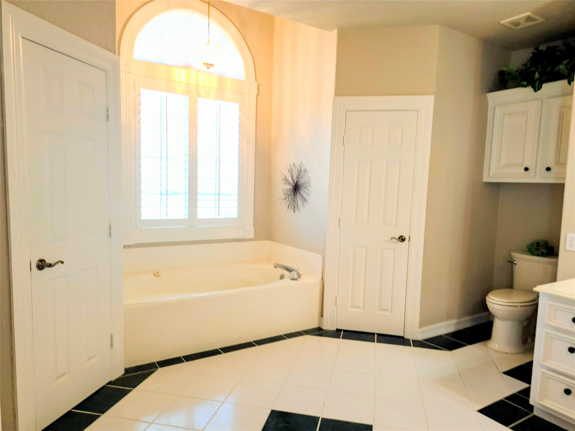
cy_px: 216
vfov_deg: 58.9
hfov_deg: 73.9
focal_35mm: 23
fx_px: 382
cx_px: 288
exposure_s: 1/60
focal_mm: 5.4
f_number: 1.8
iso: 125
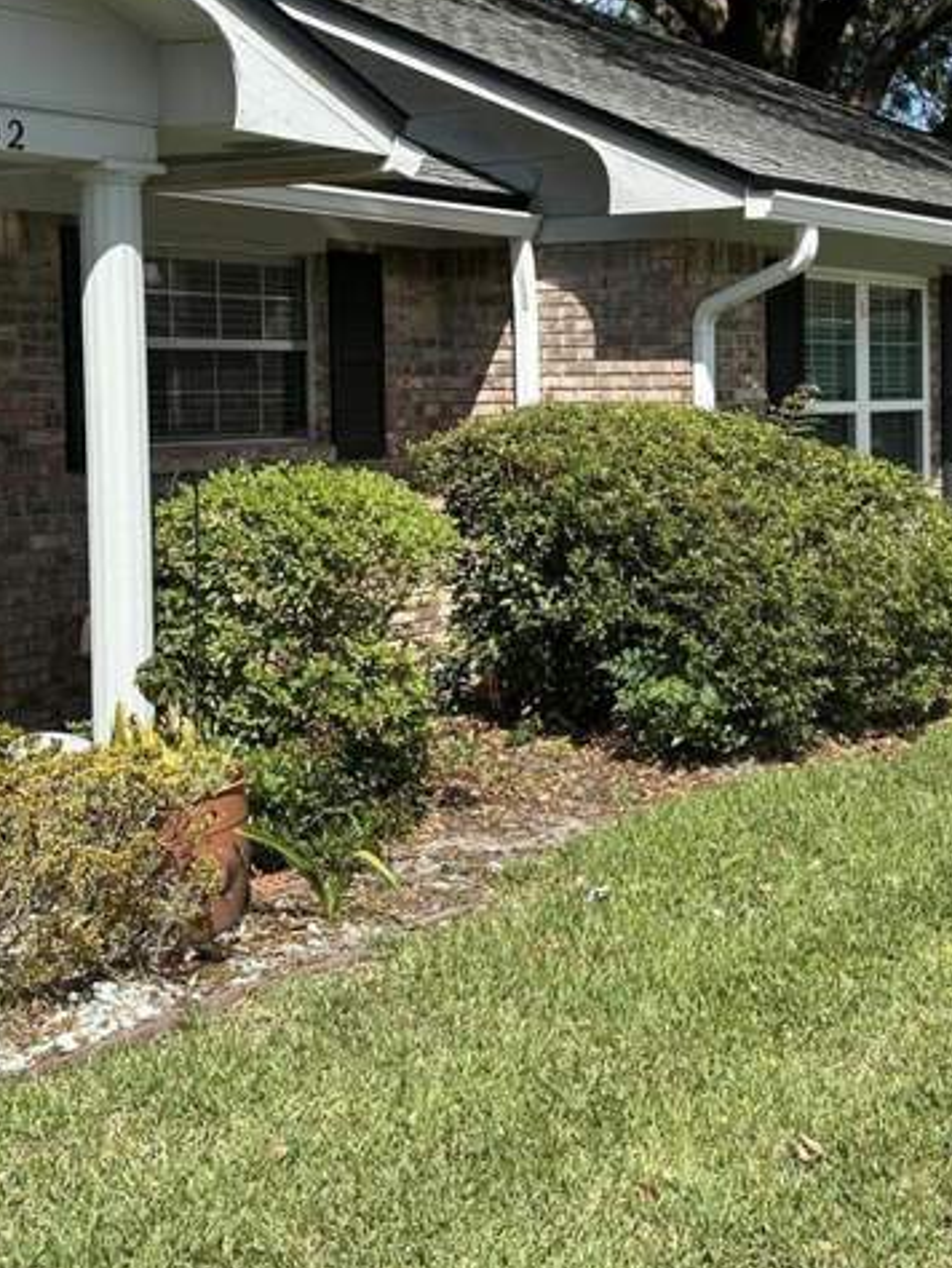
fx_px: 1978
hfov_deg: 26.7
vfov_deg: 35.3
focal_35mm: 54
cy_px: 444
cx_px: 714
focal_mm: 6.86
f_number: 1.78
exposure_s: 1/3597
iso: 80
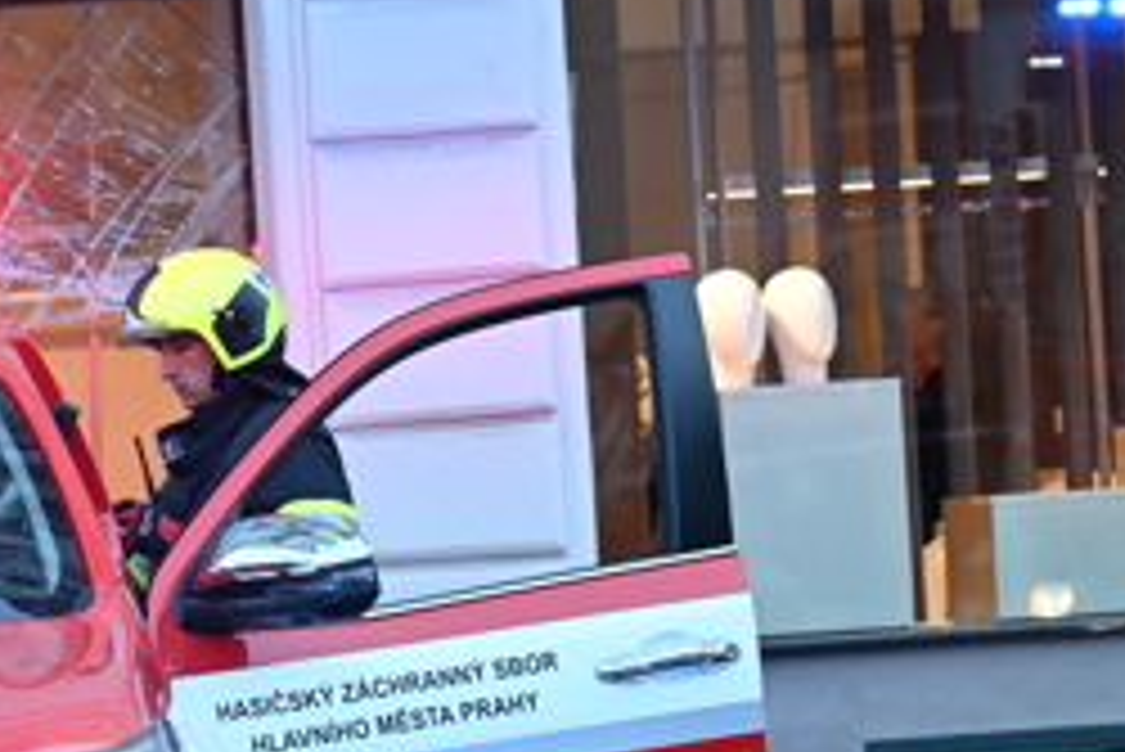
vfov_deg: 5.0
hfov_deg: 7.4
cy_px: 820
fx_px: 8536
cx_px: -410
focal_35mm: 273
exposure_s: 1/640
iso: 4000
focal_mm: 99
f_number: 4.5
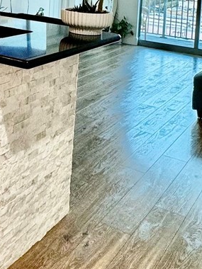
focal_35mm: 59
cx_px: -5
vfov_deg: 29.4
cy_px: -28
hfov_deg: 23.6
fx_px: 459
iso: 160
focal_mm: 2.22
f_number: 2.2
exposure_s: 1/120
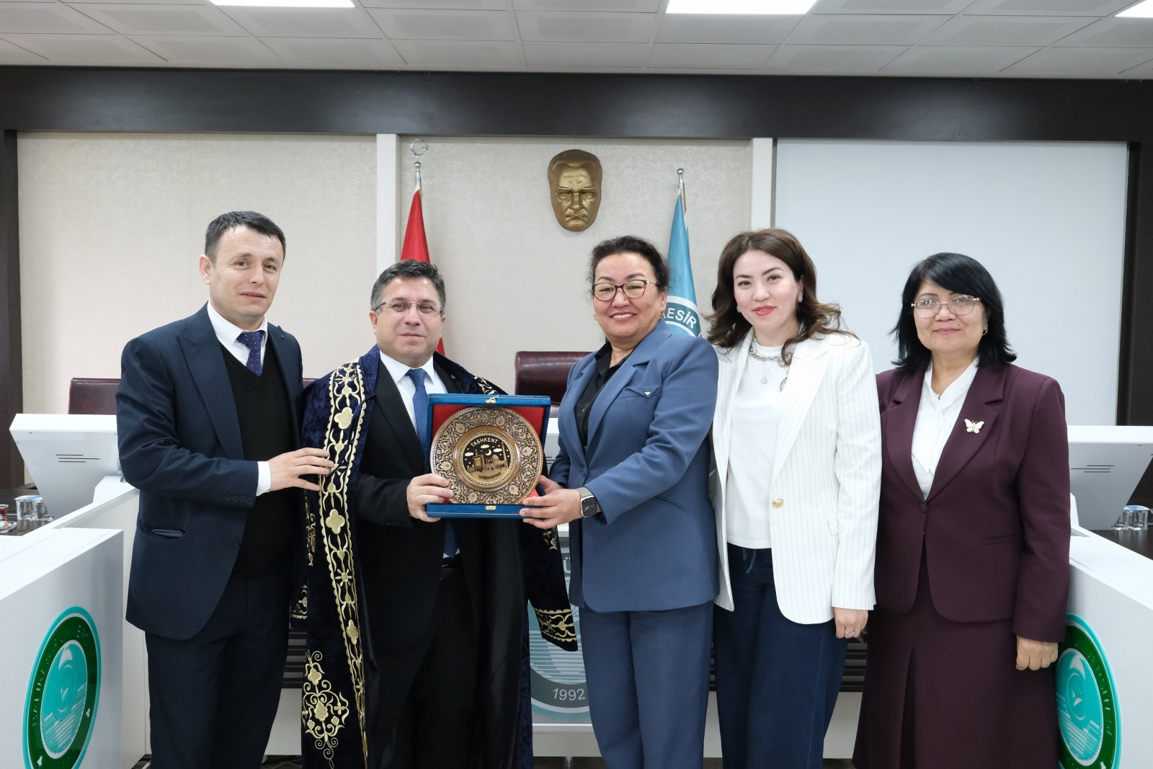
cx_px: 576
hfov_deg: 57.2
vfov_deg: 40.0
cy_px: 384
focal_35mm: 33
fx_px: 1057
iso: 3200
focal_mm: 22.3
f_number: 5.6
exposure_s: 1/140
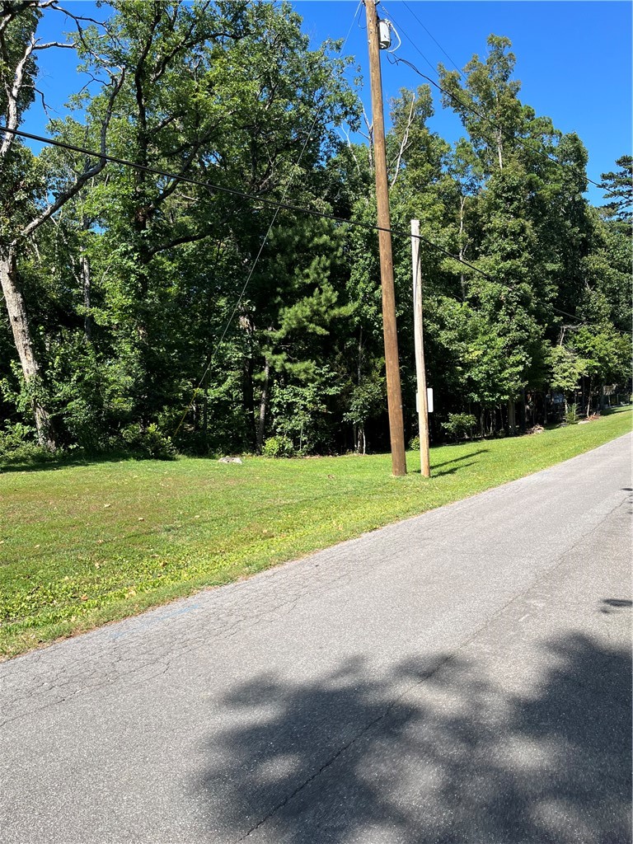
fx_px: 634
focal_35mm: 26
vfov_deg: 67.3
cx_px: 316
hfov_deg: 53.1
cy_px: 422
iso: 50
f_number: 1.6
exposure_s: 1/1695
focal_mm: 5.1
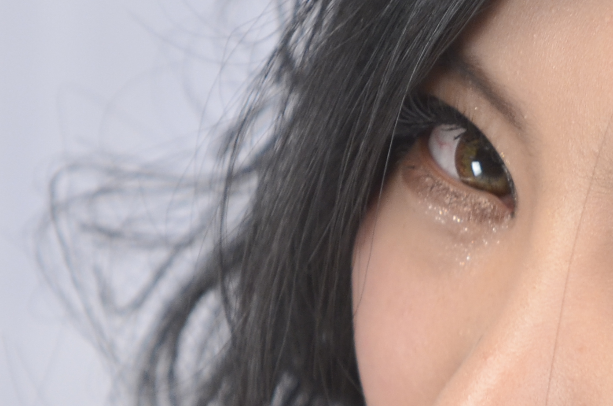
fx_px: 11722
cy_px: 314
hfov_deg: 3.0
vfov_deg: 2.0
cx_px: 632
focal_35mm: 690
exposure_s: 1/160
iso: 400
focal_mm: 130
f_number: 4
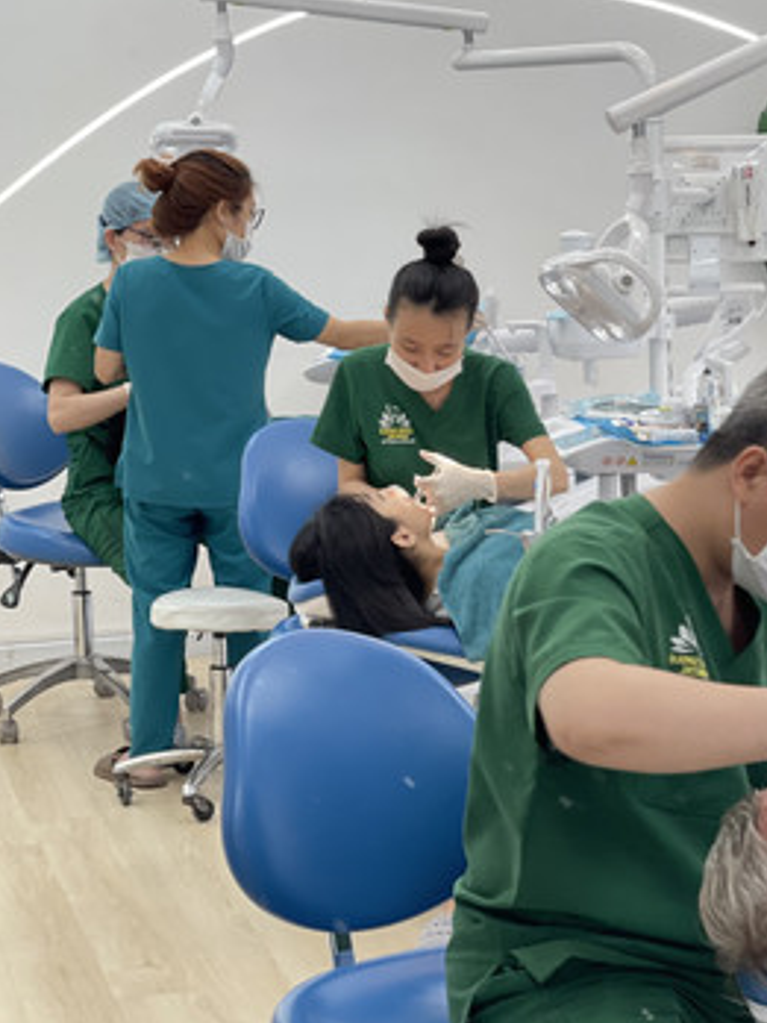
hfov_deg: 16.0
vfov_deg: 21.3
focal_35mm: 92
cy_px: 470
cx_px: 519
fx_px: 2718
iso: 80
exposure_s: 1/100
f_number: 2.2
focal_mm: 7.5
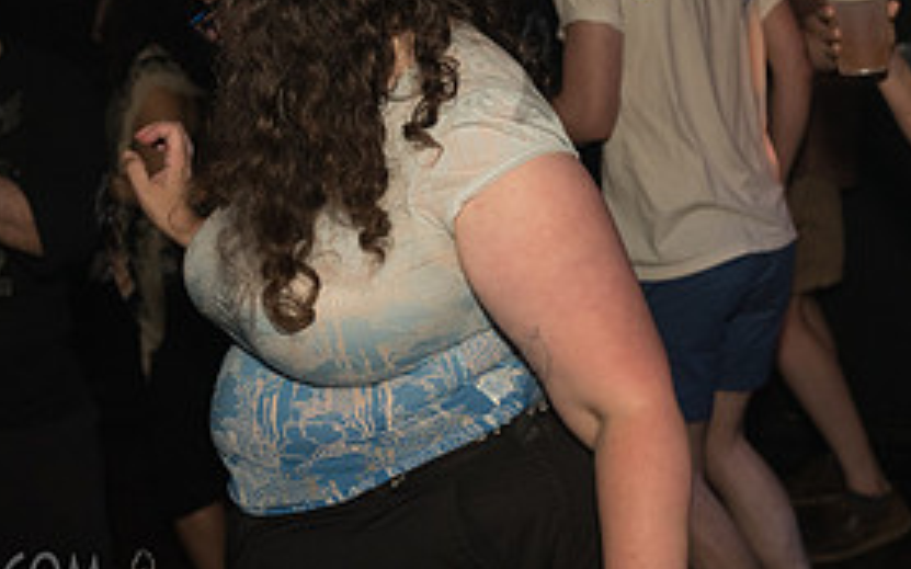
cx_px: 533
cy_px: 64
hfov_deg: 32.9
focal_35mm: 62
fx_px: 1539
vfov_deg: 20.5
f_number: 3.5
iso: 2000
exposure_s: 1/250
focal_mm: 29
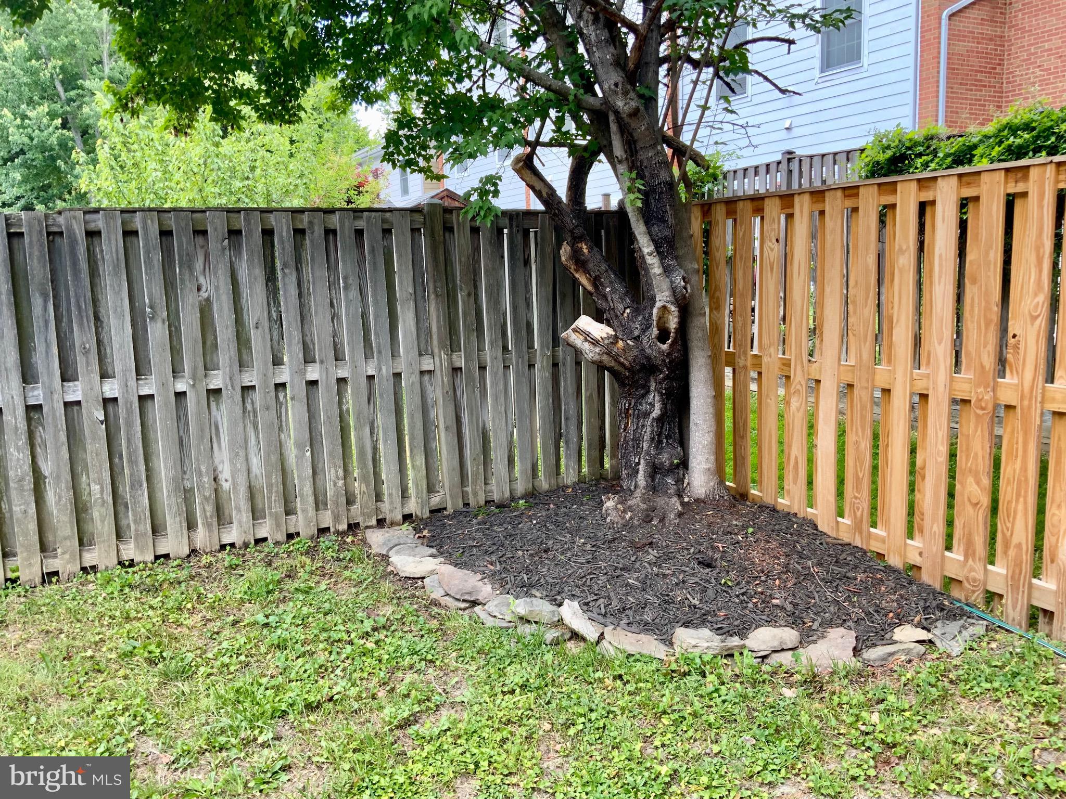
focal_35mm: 29
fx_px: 893
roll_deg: +1.3
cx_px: 533
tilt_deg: -9.8
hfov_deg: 61.7
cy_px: 400
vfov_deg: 48.2
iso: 16
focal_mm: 3
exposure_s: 1/129
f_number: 1.8
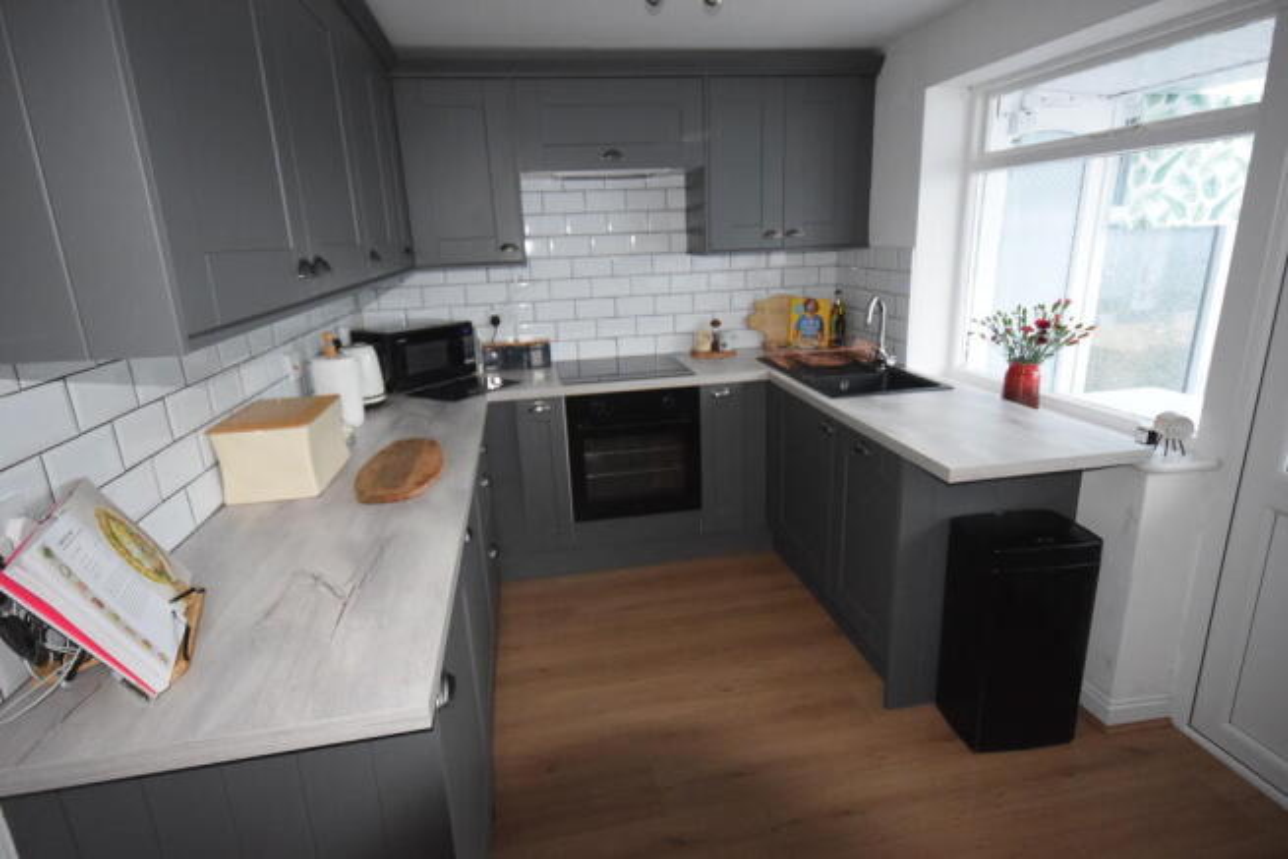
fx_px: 698
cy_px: 430
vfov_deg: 63.2
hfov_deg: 85.4
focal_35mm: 20
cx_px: 644
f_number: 4.5
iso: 3200
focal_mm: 13
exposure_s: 1/60
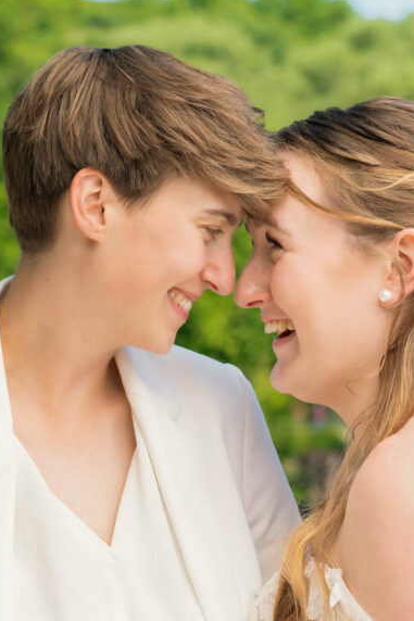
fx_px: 2434
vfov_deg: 14.4
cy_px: 560
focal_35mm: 141
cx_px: 202
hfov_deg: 9.7
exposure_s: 1/250
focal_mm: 70
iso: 125
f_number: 5.6
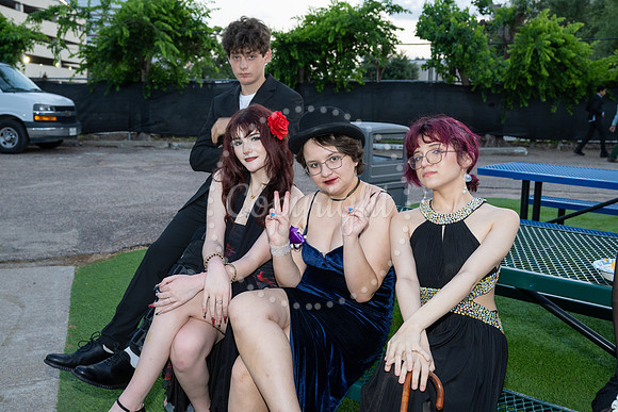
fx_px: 635
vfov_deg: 36.0
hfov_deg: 51.9
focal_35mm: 37
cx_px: 309
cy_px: 206
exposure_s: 1/60
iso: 640
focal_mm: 37
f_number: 5.6
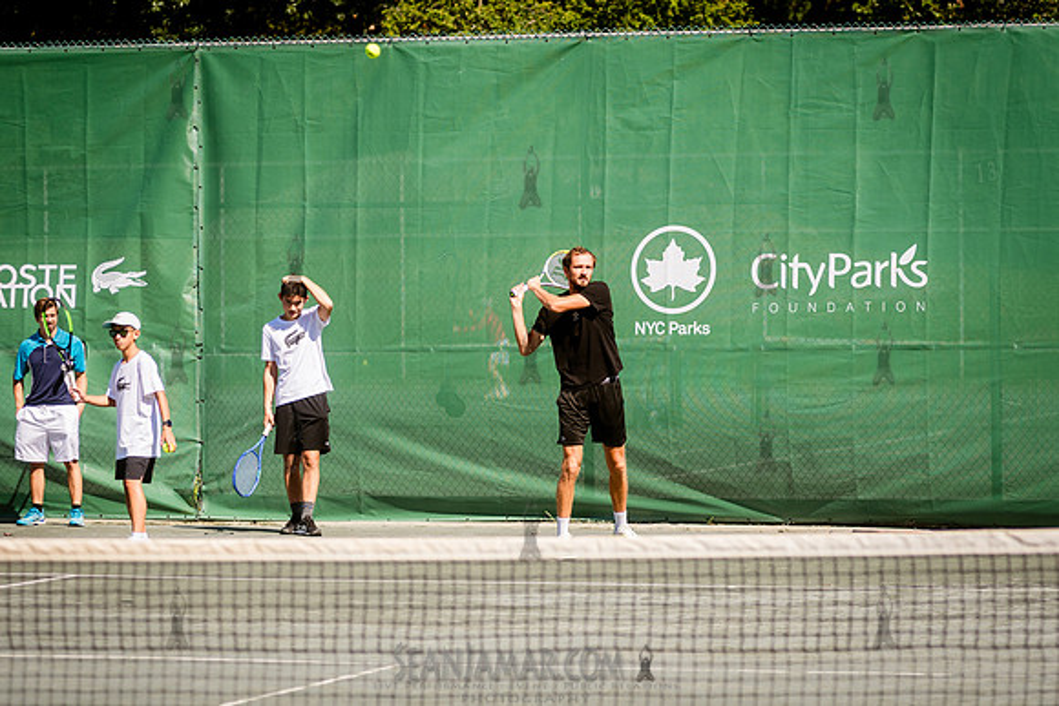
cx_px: 588
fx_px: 4192
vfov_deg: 9.6
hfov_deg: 14.4
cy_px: 333
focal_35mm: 142
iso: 200
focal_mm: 125
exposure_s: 1/2000
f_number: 4
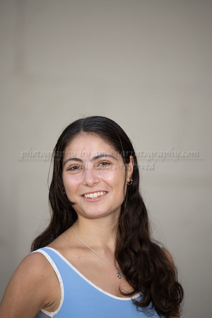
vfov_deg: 10.3
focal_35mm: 200
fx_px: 1767
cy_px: 159
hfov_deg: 6.9
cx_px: 106
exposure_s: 1/800
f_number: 2.8
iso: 200
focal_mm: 200
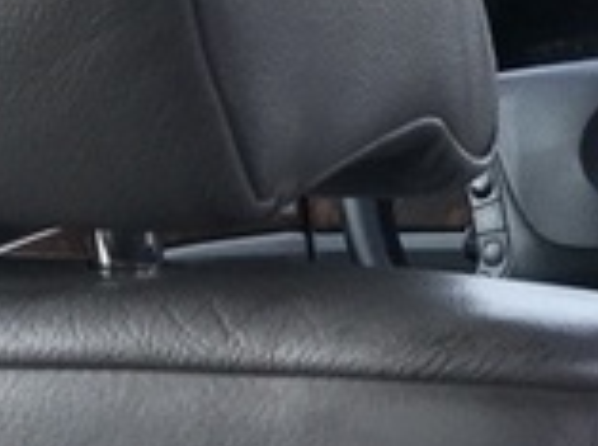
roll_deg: -0.6
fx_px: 2034
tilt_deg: -11.8
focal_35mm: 118
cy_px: 105
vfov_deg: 12.5
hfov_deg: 14.9
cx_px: 1032
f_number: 1.8
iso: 40
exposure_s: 1/100
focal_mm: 3.99
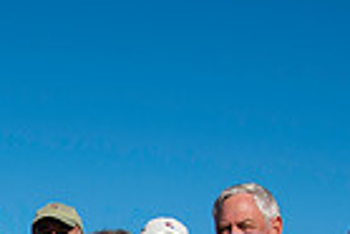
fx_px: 1236
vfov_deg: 10.5
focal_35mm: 127
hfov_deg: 15.7
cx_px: -39
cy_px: 330
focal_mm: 24
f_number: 4
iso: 250
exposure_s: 1/4000
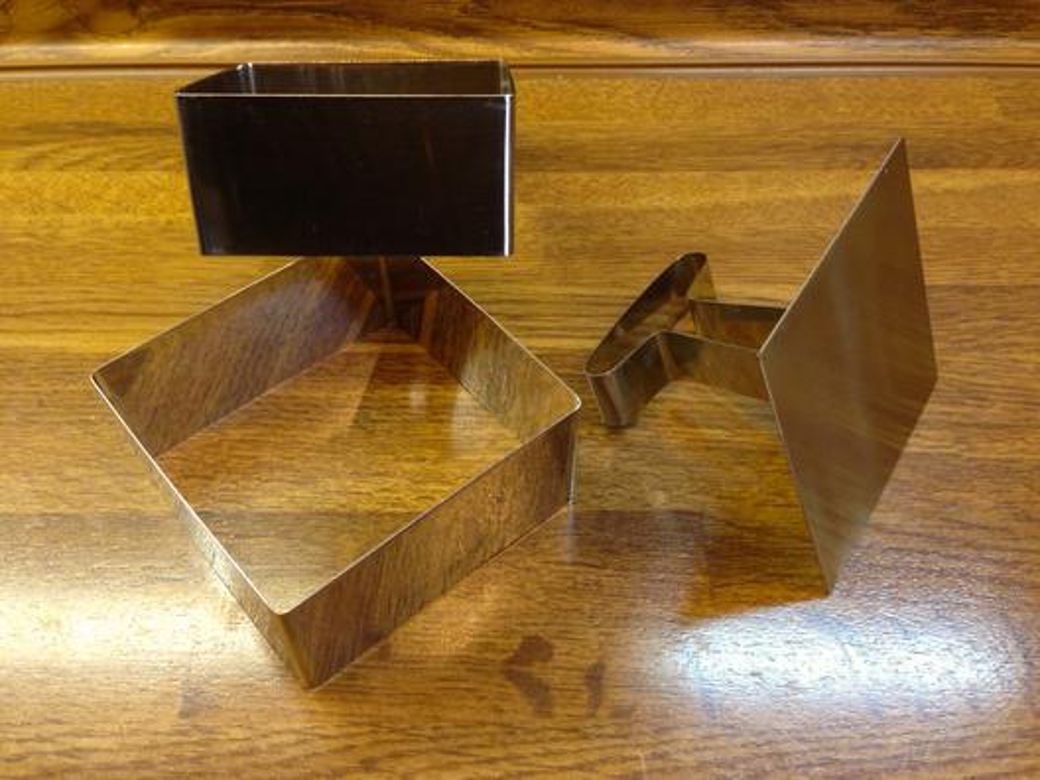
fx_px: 991
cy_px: 390
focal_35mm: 33
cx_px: 520
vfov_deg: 42.9
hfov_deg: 55.4
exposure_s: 1/20
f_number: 2.4
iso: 80
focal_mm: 4.12
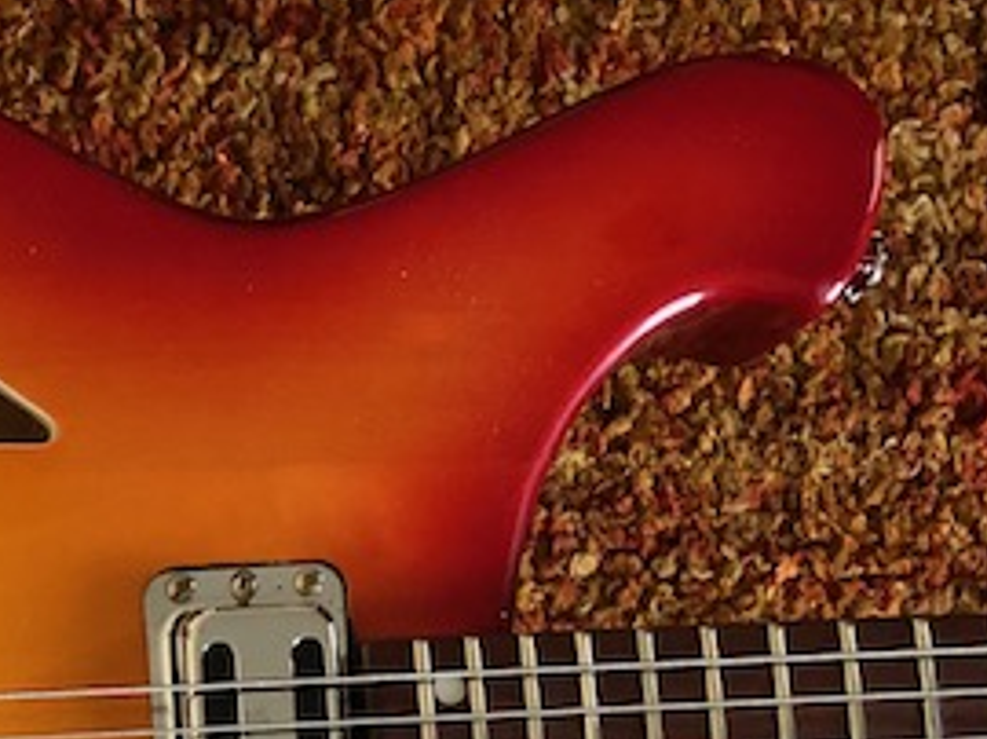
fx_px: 2364
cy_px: 867
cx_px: -143
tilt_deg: -85.8
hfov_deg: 22.1
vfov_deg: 17.0
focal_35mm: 83
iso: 100
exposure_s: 1/13
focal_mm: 3.99
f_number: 1.8
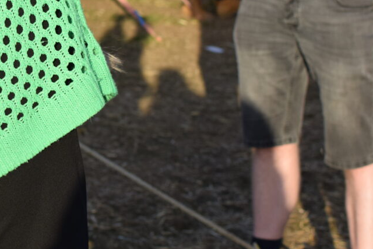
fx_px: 1224
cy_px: -10
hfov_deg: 16.9
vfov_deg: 11.5
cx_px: -12
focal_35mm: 118
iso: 400
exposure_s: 1/1250
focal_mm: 35
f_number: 5
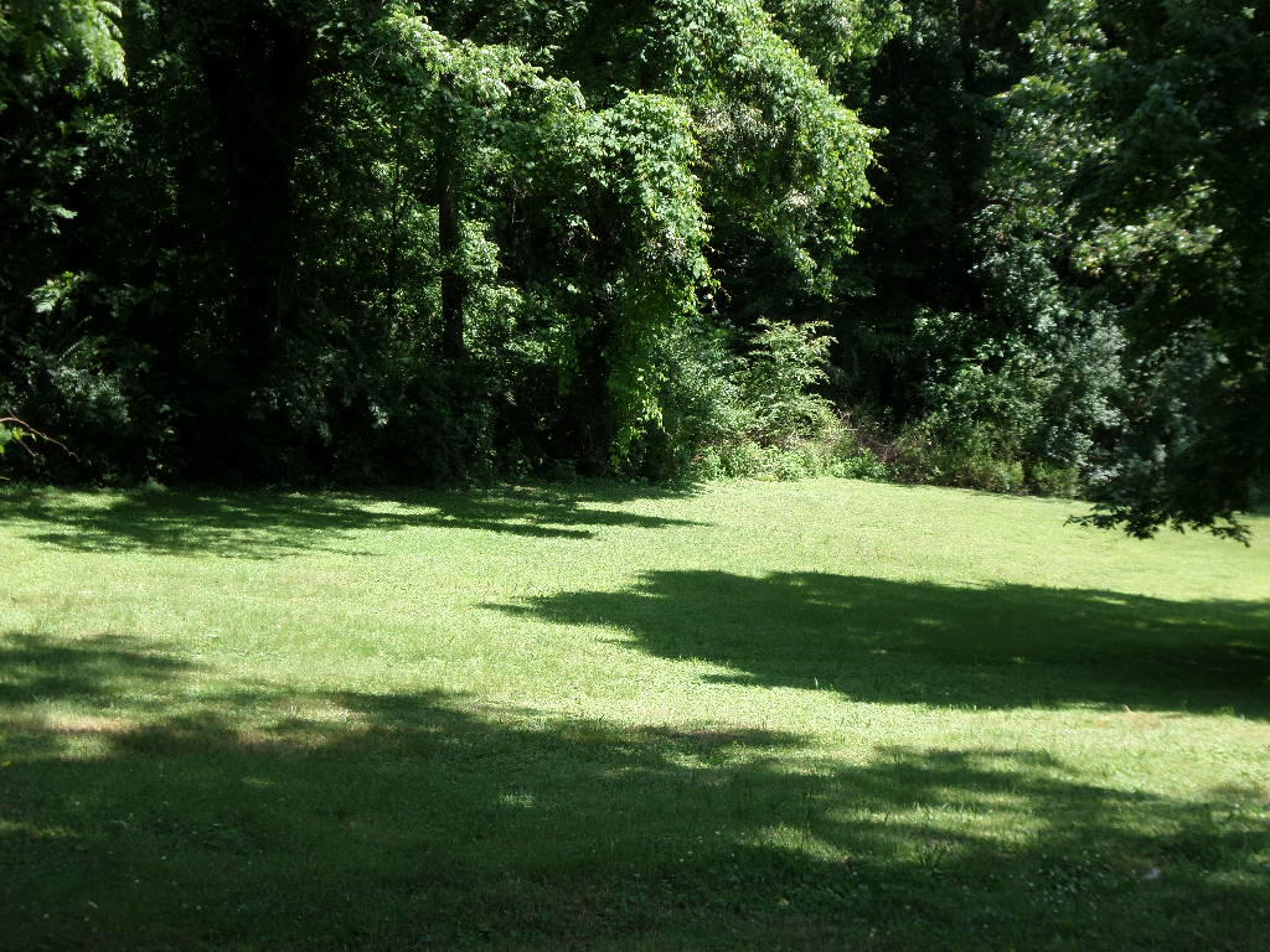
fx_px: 1944
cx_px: 635
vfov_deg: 27.5
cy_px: 476
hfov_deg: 36.2
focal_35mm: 53
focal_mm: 9.6
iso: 80
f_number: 4.4
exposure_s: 1/180
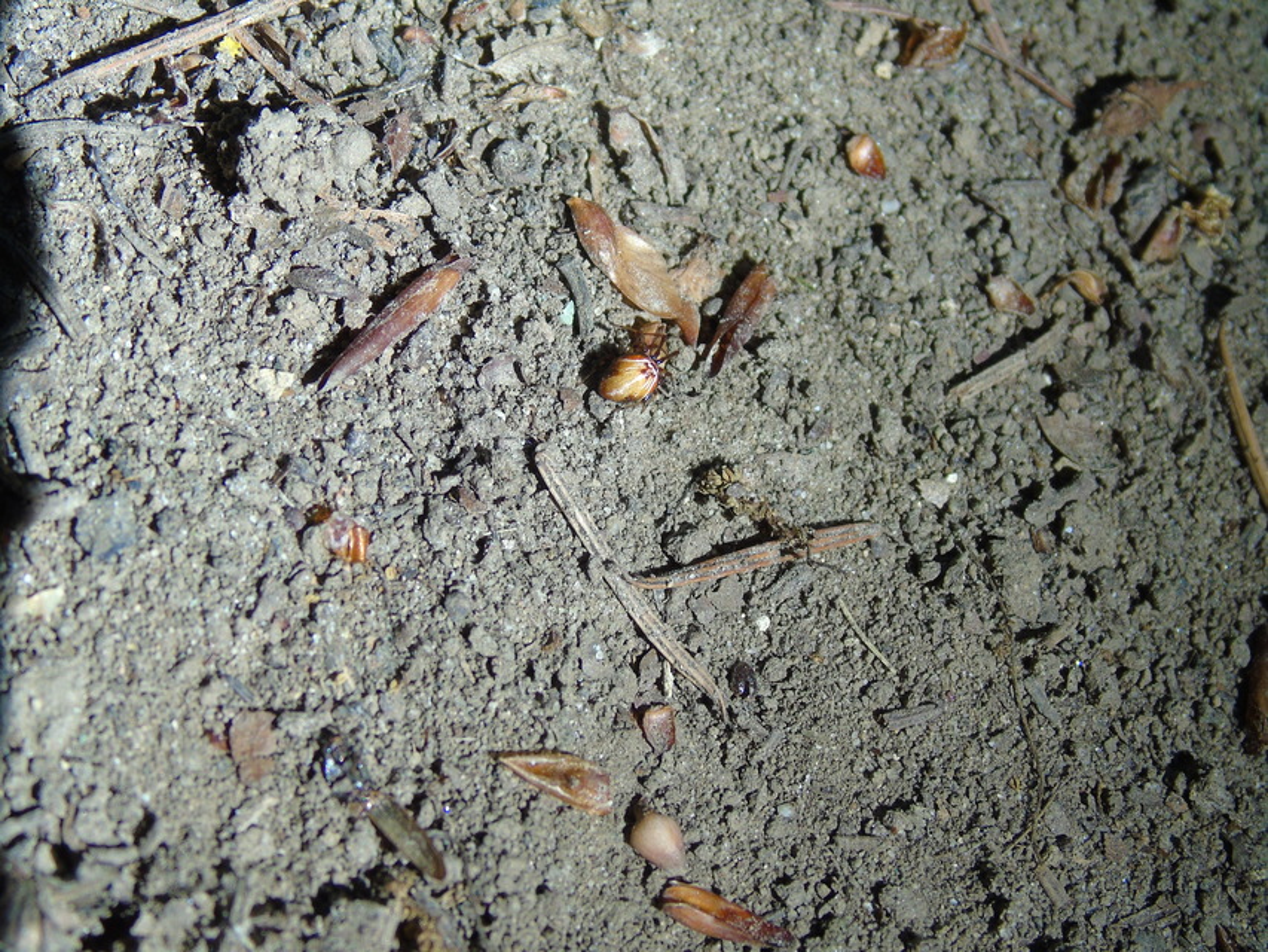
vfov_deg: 13.7
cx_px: 634
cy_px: 476
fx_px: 3957
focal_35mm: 108
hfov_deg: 18.2
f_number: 4.4
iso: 80
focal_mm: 19
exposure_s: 1/125
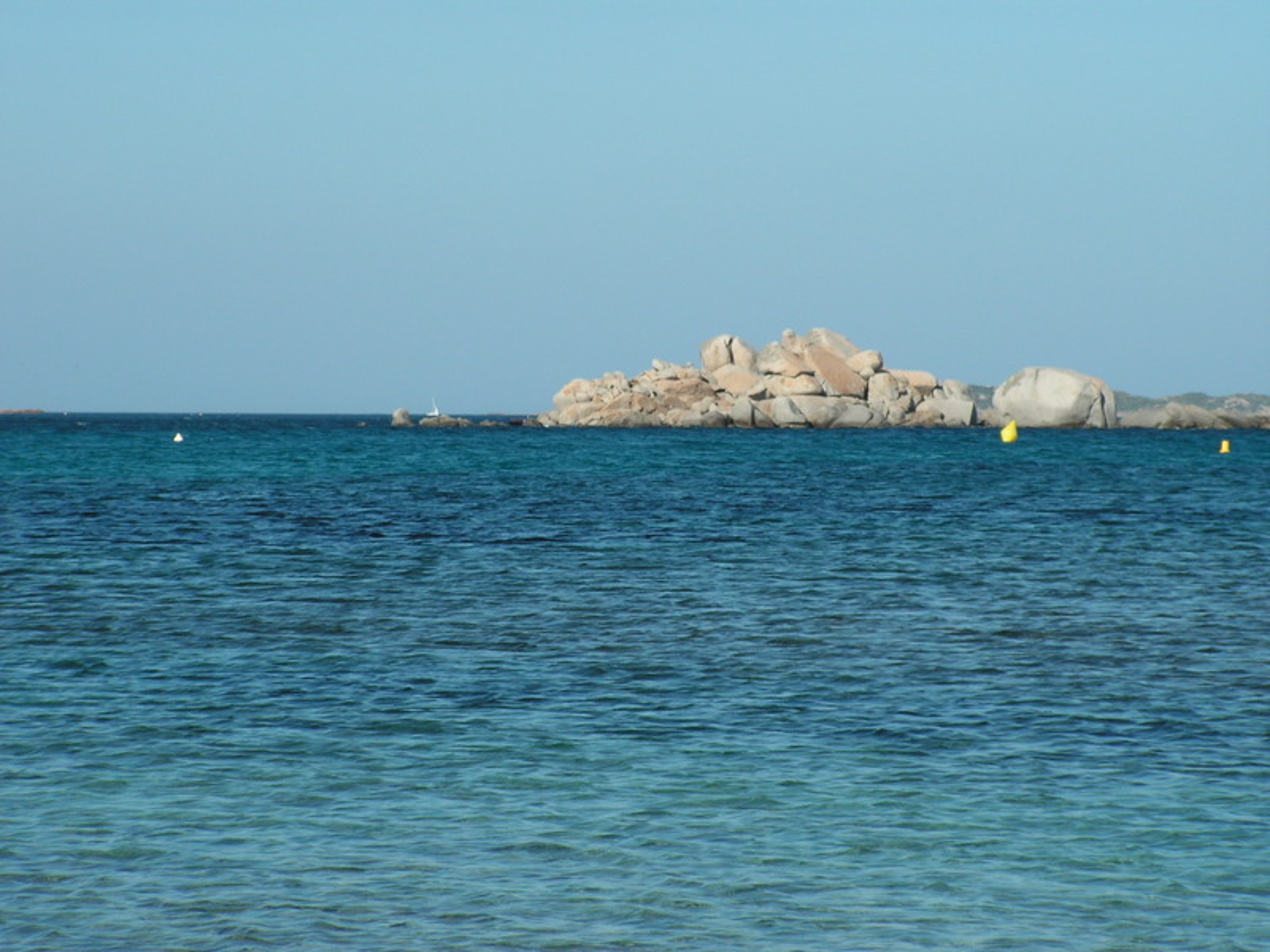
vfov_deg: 8.9
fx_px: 6090
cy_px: 476
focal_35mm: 166
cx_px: 635
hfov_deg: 11.9
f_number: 4.8
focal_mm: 27.8
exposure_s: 1/400
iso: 50
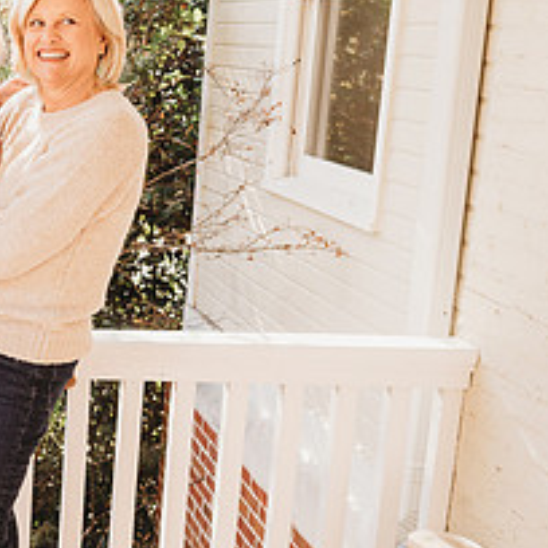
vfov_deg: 29.5
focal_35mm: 58
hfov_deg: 25.2
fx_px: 1039
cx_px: -180
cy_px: 211
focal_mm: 24
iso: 400
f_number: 4.5
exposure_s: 1/200
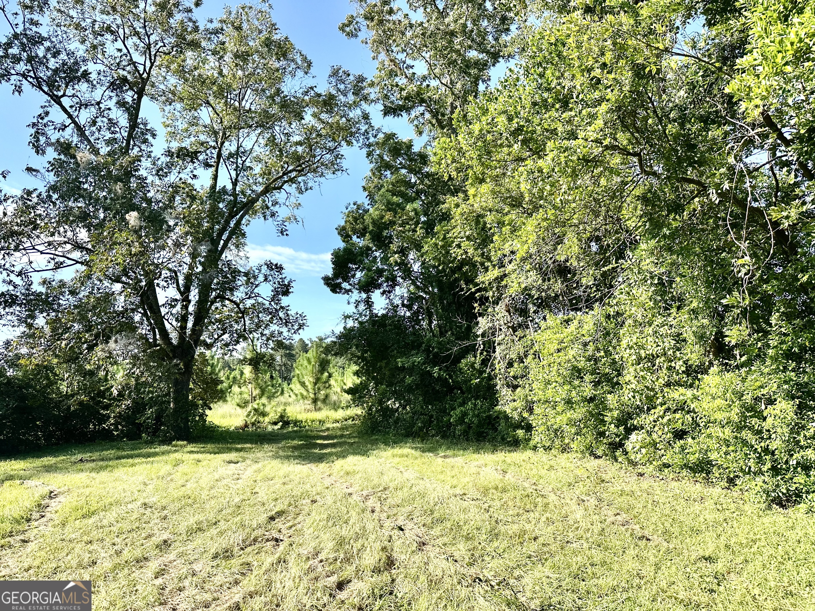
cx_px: 408
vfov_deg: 56.8
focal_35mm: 24
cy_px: 306
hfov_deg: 71.6
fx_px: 565
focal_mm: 6.86
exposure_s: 1/2028
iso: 80
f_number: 1.78
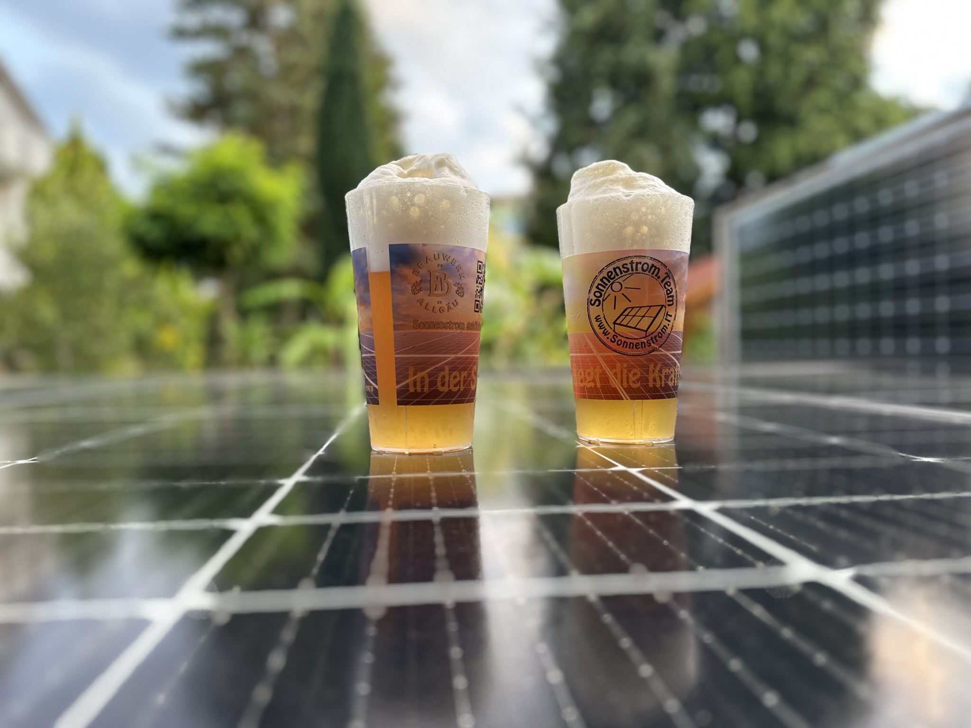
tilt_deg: -1.8
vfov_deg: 56.8
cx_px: 486
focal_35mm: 24
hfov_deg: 71.6
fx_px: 673
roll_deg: +1.1
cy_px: 364
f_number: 1.78
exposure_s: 1/166
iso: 100
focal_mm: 6.86
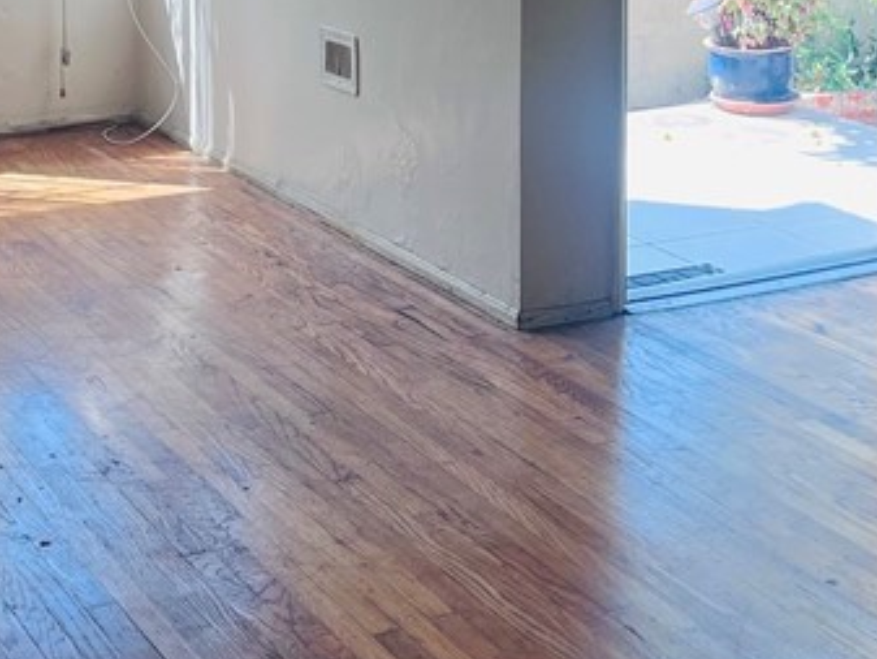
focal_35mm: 79
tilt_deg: -5.0
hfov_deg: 24.7
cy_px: -146
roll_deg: -0.2
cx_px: 481
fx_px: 2002
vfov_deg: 17.7
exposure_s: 1/315
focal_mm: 5.1
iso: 50
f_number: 1.6
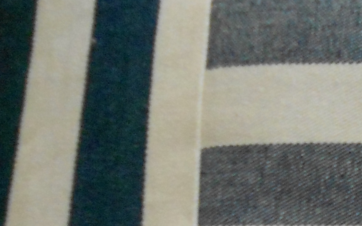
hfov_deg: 19.5
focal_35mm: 101
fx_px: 996
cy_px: 282
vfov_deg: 12.6
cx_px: 425
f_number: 3.2
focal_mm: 4.6
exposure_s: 1/30
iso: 320
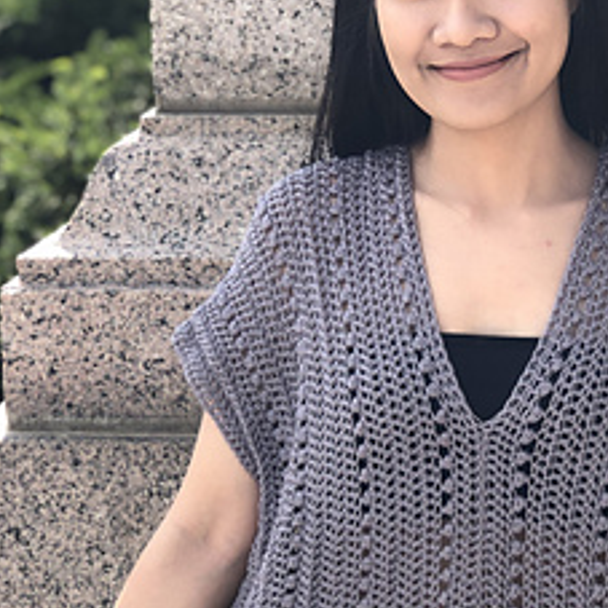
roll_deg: +0.1
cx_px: 497
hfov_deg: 15.6
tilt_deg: -12.8
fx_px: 2206
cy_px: 421
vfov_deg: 15.7
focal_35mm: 111
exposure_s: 1/186
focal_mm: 6.6
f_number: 2.8
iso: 20
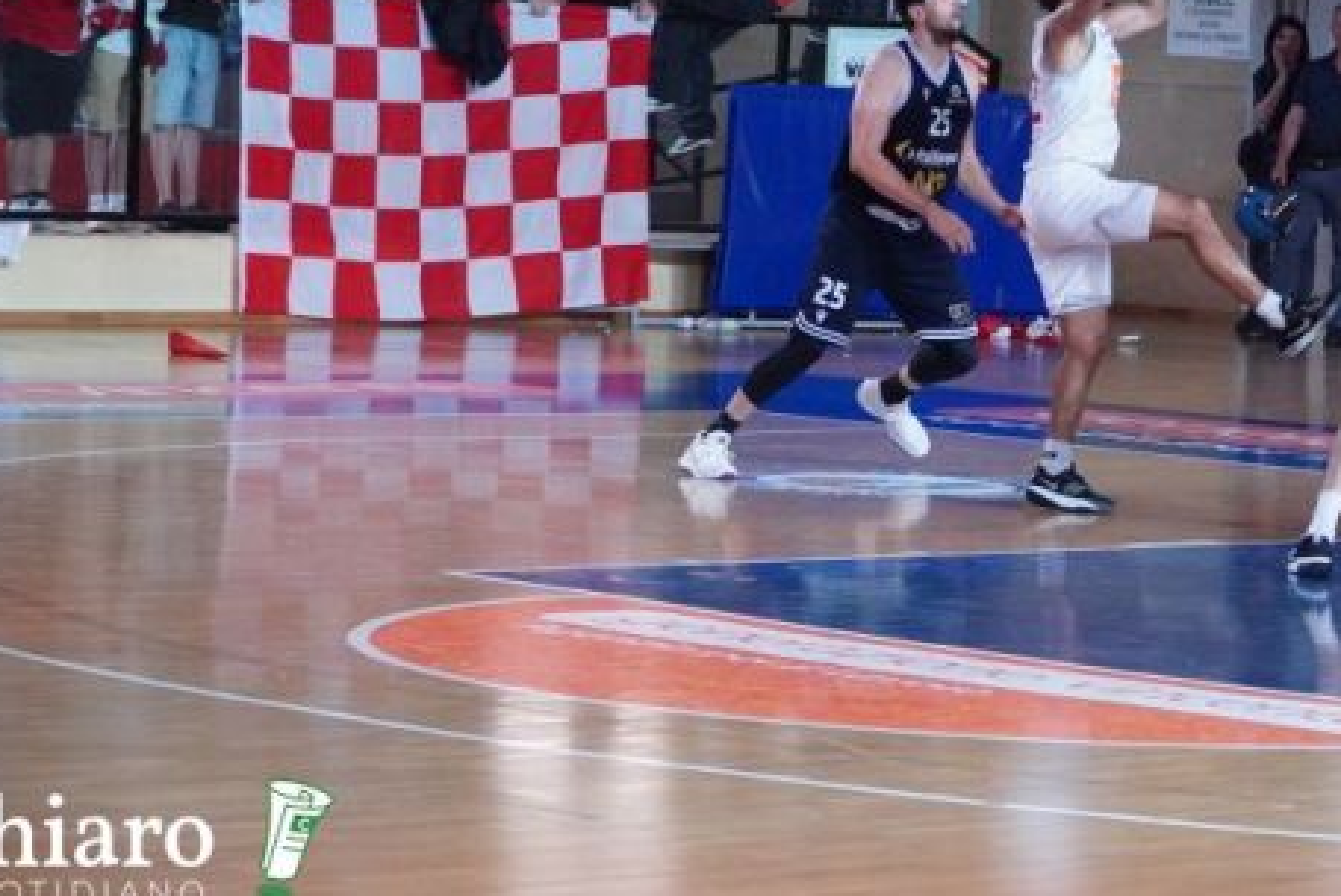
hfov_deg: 13.3
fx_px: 5703
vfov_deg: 9.0
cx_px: 1064
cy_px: 133
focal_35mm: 153
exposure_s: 1/800
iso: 5000
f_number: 4
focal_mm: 58
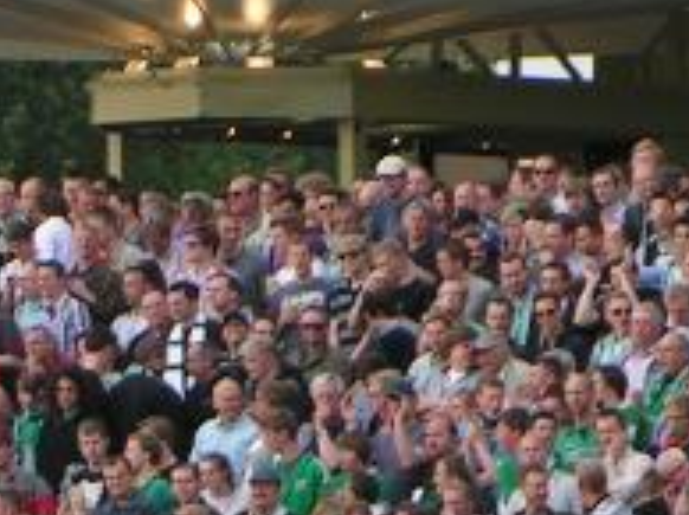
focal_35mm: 591
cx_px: 71
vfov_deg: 2.5
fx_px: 11749
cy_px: 877
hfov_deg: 3.4
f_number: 4.5
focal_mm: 21.9
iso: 50
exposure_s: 1/200
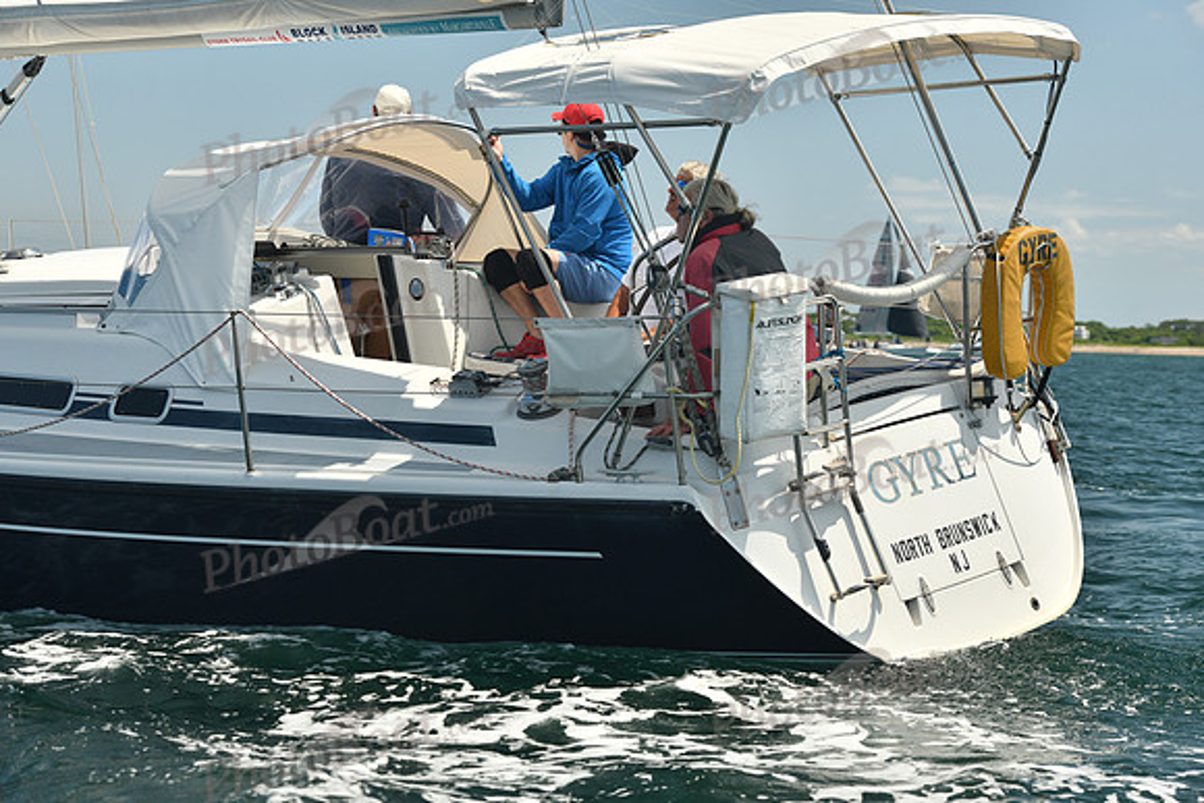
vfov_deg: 15.2
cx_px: 602
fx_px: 3011
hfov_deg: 22.6
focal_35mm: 90
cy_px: 402
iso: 320
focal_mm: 90
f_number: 6.3
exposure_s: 1/640
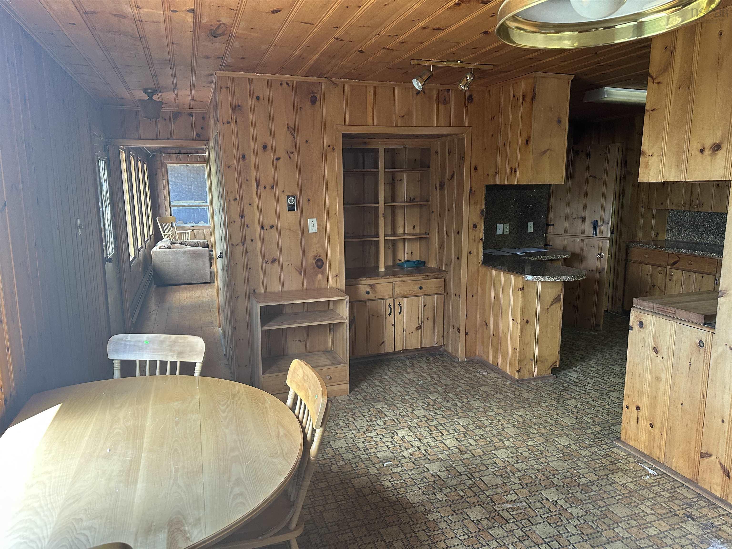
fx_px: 508
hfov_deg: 71.6
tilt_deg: -9.8
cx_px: 366
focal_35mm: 24
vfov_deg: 56.8
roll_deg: -0.1
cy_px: 274
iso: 250
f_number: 1.78
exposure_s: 1/119
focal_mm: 6.86
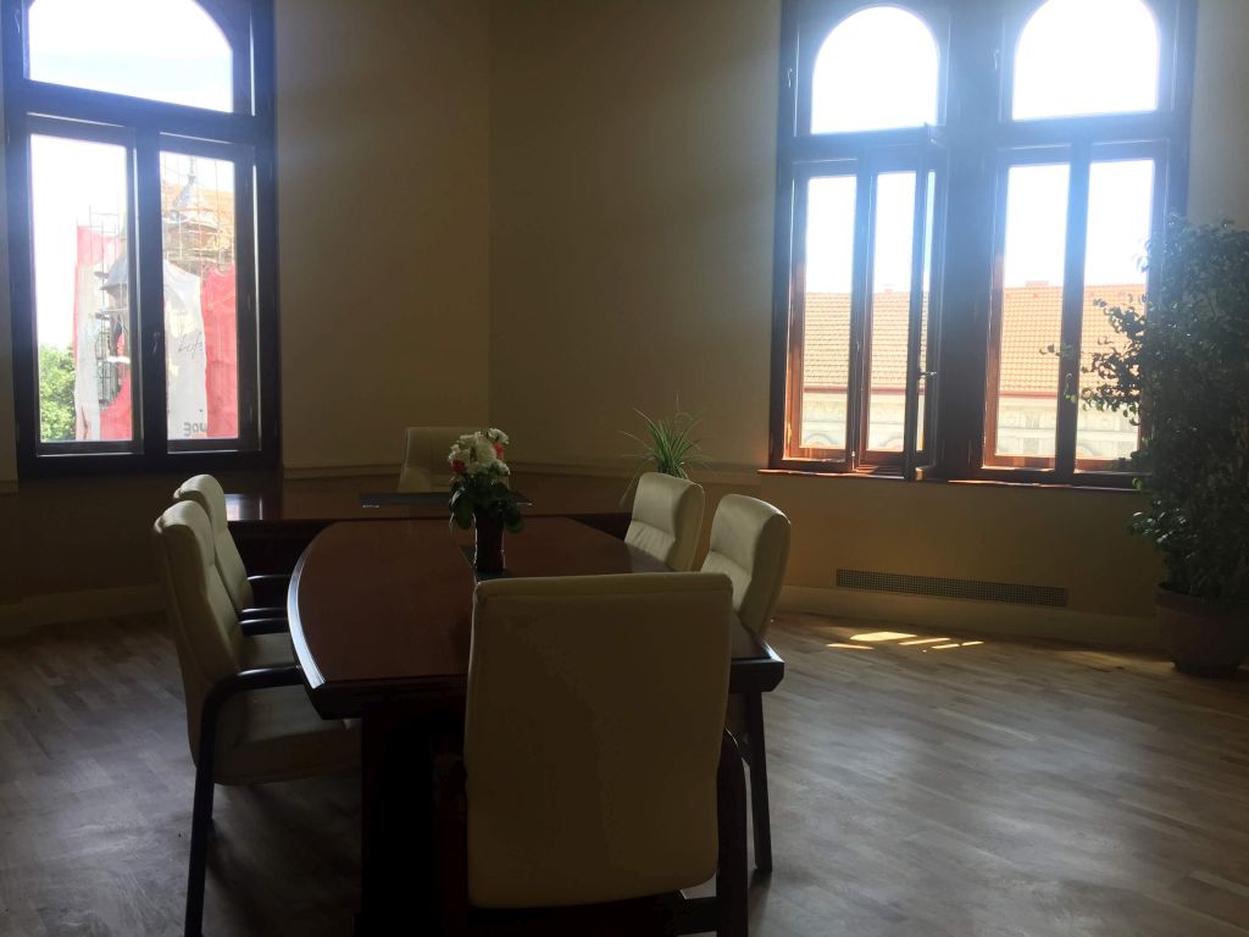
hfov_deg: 61.7
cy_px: 468
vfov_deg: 48.2
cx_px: 624
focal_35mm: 29
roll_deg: -1.0
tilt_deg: -4.9
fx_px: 1046
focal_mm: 4.15
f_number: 2.2
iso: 32
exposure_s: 1/107
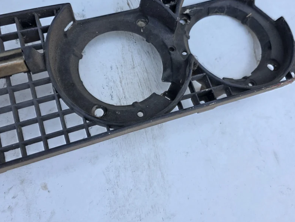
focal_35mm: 29
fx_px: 247
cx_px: 137
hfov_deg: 61.6
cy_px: 85
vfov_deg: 47.9
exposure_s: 1/370
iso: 40
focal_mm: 6.3
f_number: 1.7
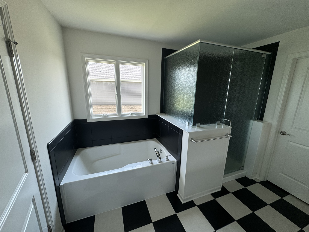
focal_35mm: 14
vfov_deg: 85.7
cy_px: 116
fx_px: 125
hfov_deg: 102.1
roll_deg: -1.6
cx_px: 154
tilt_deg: -13.6
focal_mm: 2.22
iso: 64
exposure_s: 1/99
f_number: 2.2
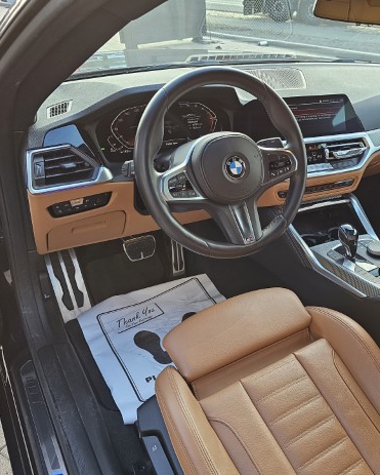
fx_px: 435
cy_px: 239
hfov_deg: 45.3
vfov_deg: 57.1
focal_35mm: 31
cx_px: 291
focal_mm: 6.3
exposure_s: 1/180
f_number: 1.7
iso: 125
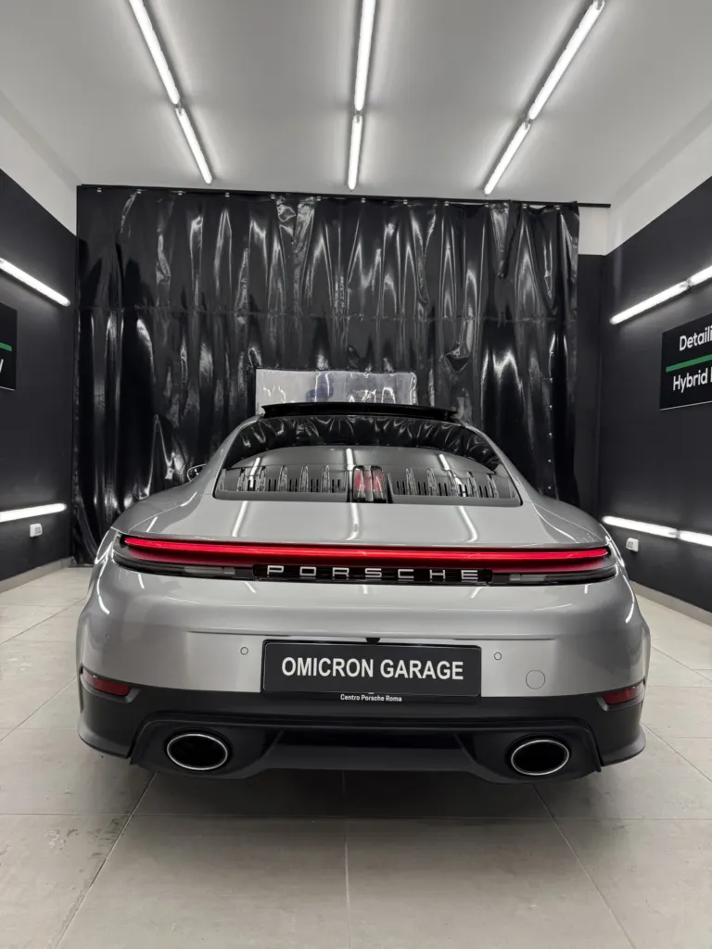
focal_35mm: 24
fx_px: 658
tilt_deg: -1.1
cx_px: 356
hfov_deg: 56.8
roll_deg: -1.4
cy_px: 474
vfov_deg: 71.6
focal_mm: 6.76
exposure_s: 1/100
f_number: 1.78
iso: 125
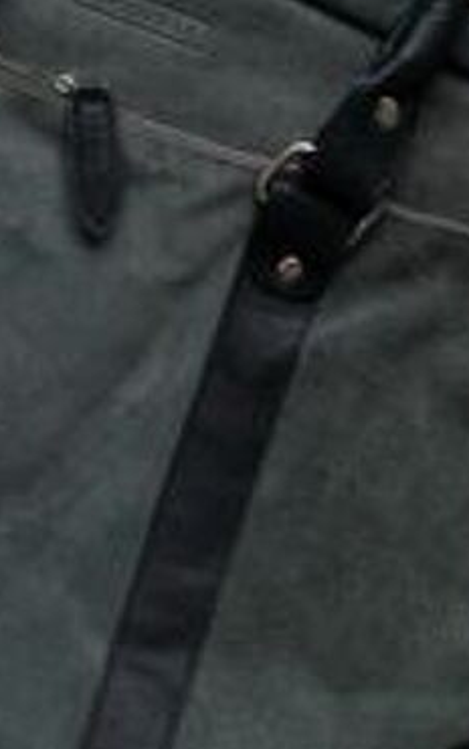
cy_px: -239
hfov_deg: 10.6
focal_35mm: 122
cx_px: -30
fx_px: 2494
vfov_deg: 16.2
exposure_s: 1/107
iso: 80
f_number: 2.9
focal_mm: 5.7
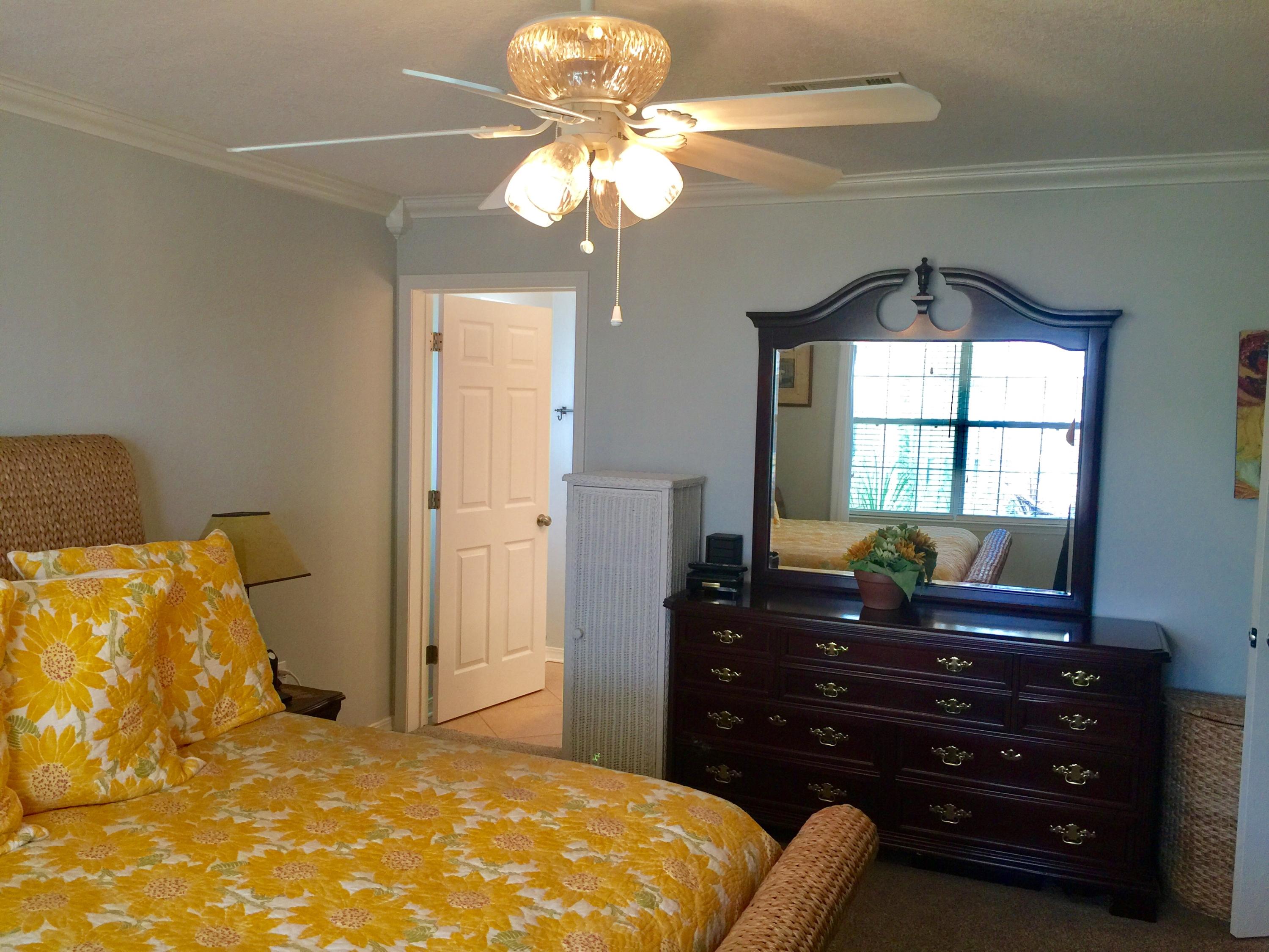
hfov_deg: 61.7
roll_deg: -1.9
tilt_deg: -3.8
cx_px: 634
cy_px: 476
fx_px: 1063
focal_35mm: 29
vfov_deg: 48.2
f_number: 2.2
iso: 50
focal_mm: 4.15
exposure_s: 1/30
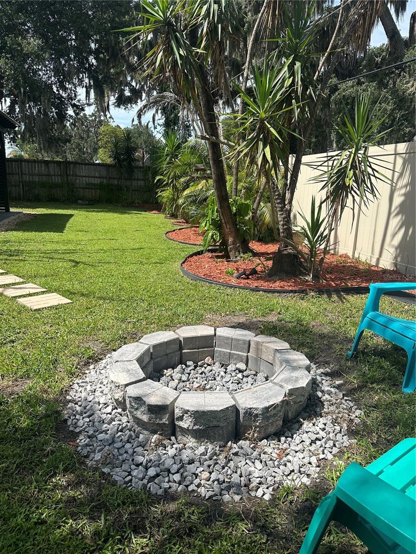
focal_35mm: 24
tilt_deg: -12.6
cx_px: 208
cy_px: 277
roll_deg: -2.6
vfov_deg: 71.6
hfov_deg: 56.8
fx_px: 385
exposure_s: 1/3597
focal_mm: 6.86
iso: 80
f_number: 1.78
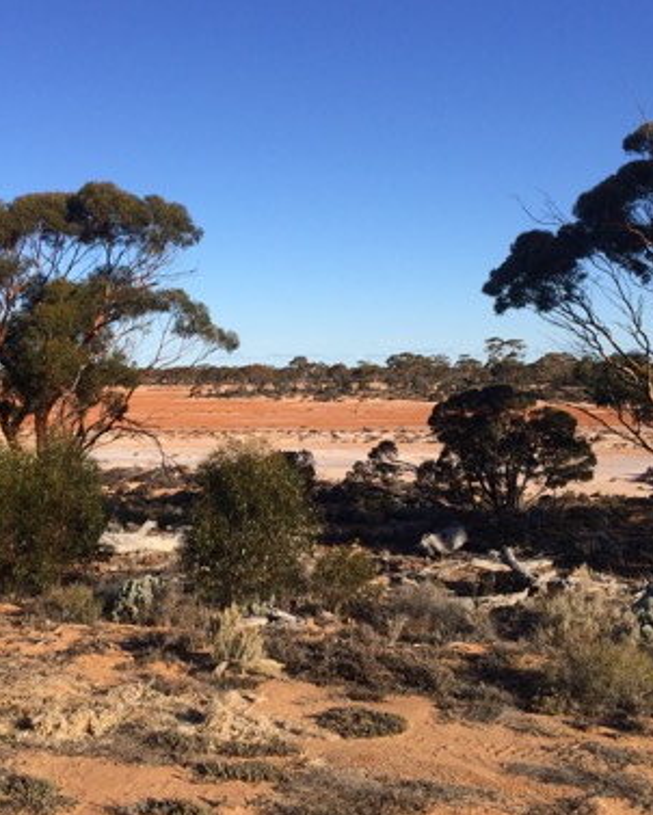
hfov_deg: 38.0
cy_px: 398
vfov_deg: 46.8
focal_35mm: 39
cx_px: 249
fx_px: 941
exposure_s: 1/1709
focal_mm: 4.15
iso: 32
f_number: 2.2
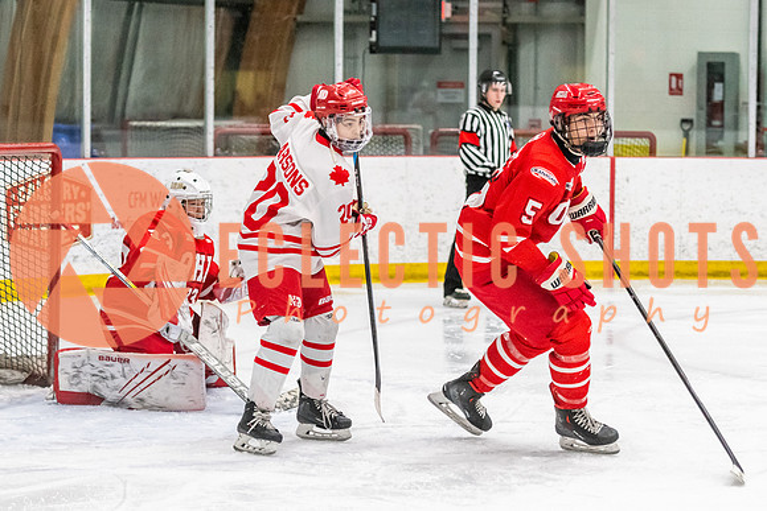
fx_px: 3081
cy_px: 267
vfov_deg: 9.5
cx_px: 334
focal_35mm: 145
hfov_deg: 14.2
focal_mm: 90
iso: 4000
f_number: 2.8
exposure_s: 1/800
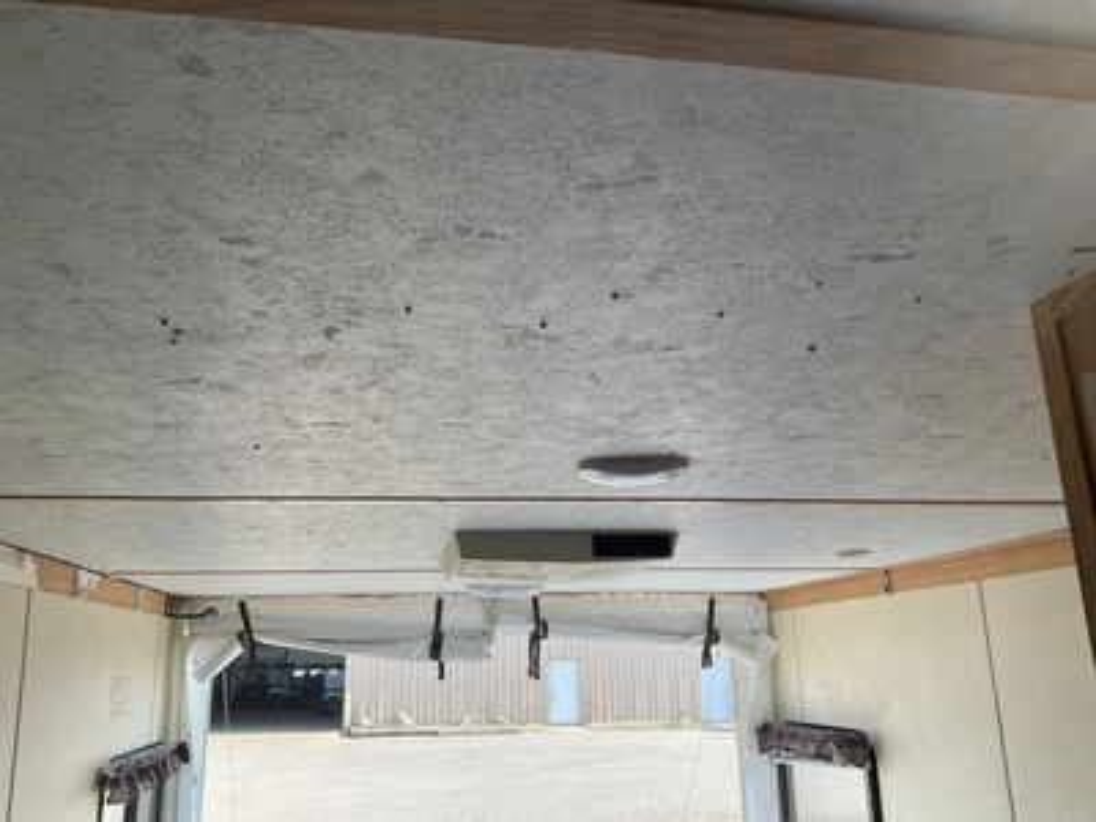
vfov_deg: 48.2
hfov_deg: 61.7
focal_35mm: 29
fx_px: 918
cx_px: 548
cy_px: 411
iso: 25
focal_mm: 3
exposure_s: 1/189
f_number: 1.8
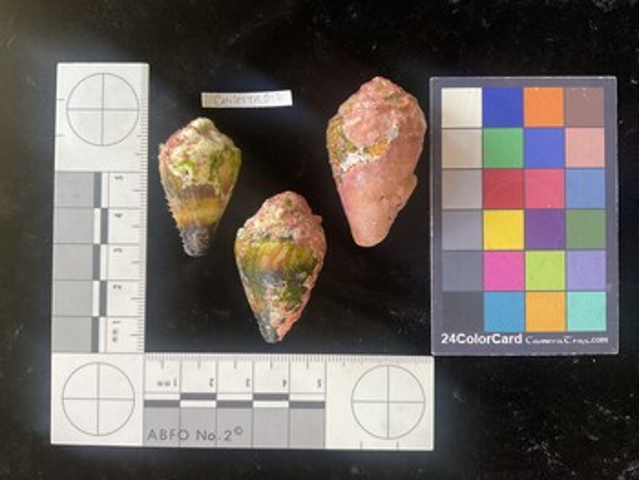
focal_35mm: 29
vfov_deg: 48.3
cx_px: 320
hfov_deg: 61.6
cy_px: 240
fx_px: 536
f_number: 1.8
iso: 64
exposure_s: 1/120
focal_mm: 3
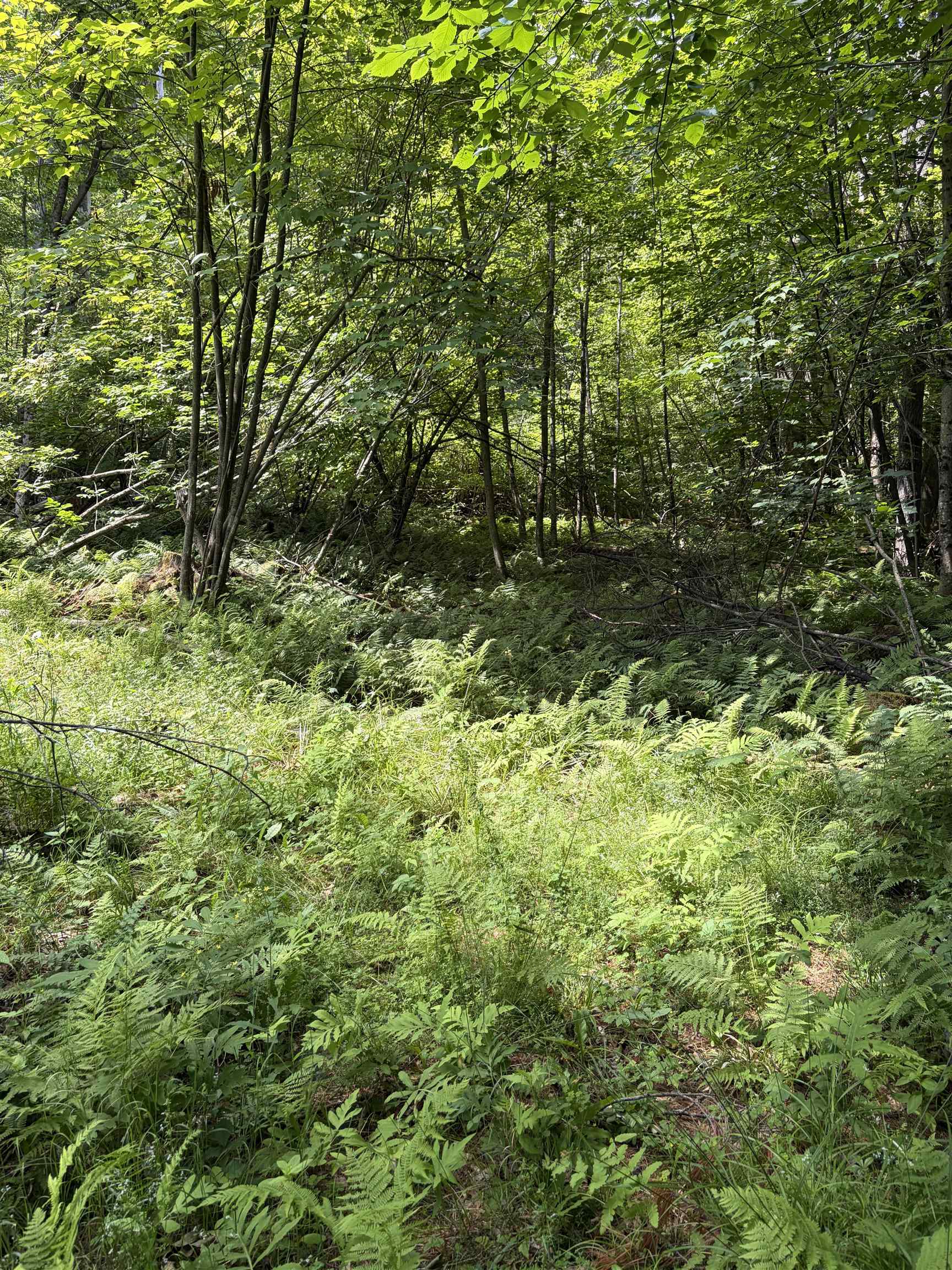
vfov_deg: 67.3
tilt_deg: -2.2
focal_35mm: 26
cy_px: 635
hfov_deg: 53.1
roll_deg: -0.4
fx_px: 953
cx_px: 476
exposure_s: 1/268
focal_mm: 5.96
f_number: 1.6
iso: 40
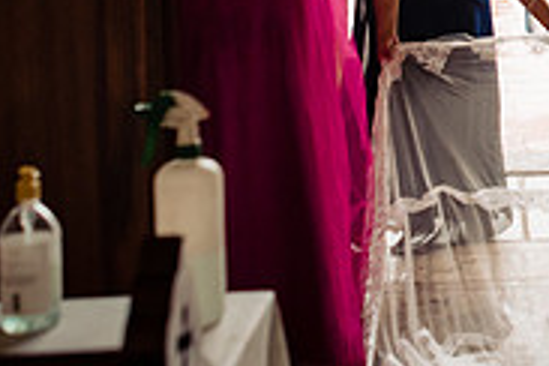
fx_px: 1830
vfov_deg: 11.1
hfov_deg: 16.3
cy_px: -134
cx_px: 675
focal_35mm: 120
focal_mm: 35
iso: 1250
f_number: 3.2
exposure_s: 1/500
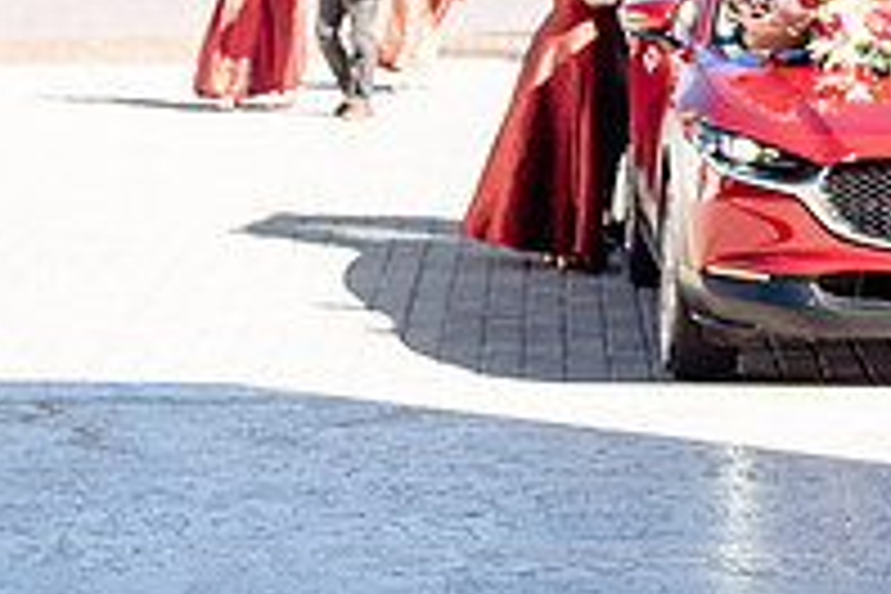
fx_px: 4281
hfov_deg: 11.9
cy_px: 263
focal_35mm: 173
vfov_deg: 7.9
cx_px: 477
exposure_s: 1/500
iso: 200
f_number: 4
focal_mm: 58
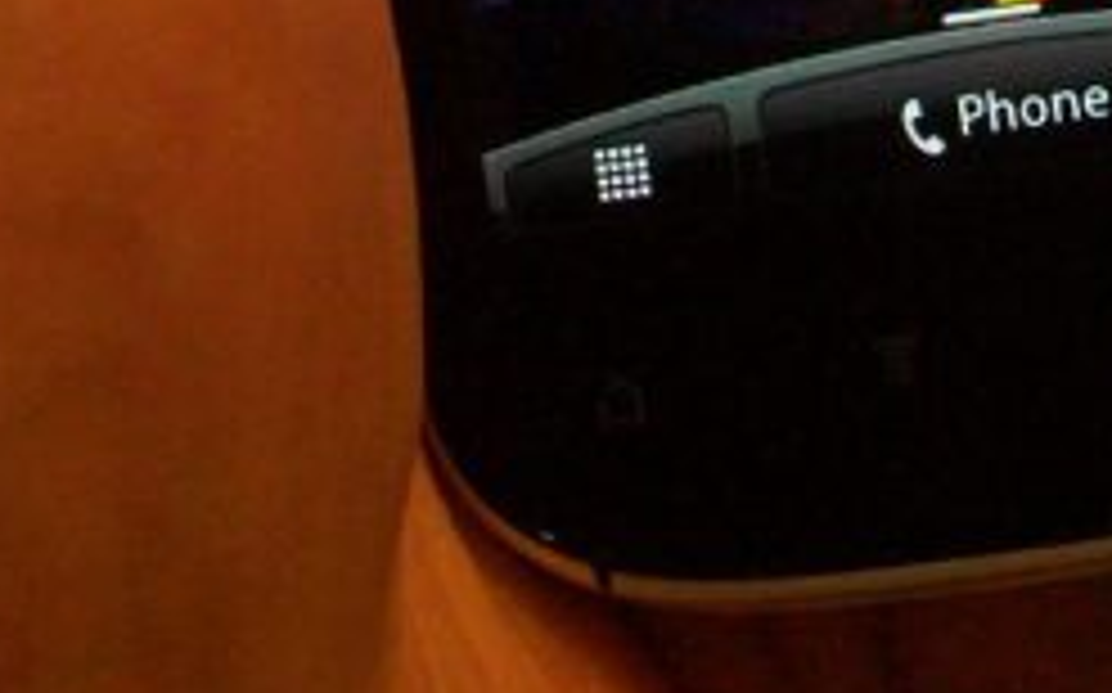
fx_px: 3331
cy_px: -639
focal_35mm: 110
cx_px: 734
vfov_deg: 10.9
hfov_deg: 18.9
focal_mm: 5.7
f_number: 2.8
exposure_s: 1/30
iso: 160
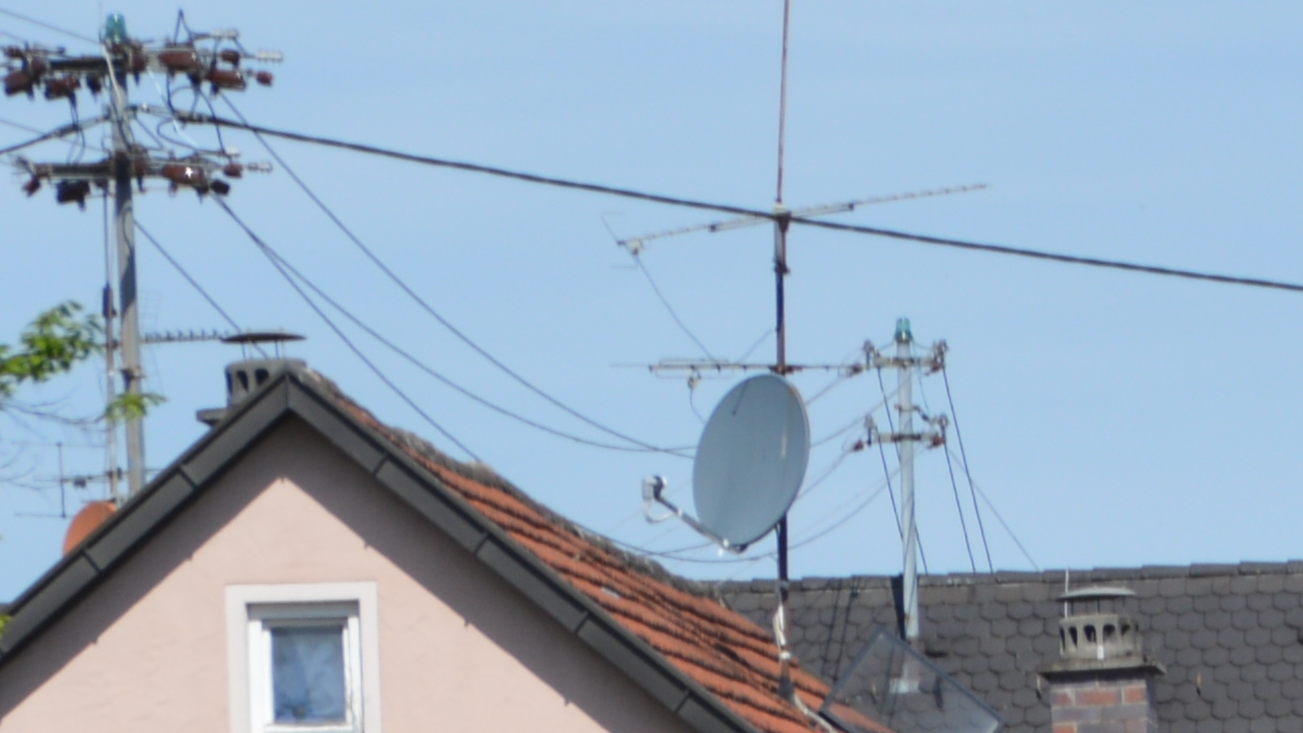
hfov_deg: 2.8
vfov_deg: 1.6
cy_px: 1675
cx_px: 1447
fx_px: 26686
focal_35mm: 772
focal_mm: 105
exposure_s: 1/320
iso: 100
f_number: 9
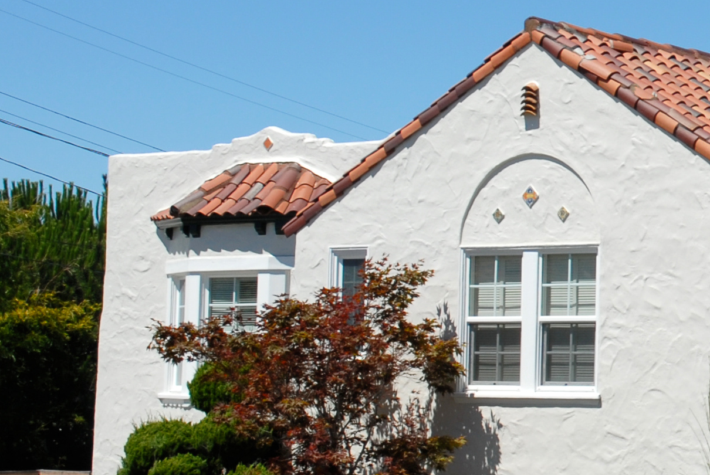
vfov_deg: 10.6
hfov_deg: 14.6
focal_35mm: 130
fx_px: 2559
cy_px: 223
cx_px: 1096
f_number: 8
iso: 100
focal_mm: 27
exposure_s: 1/250
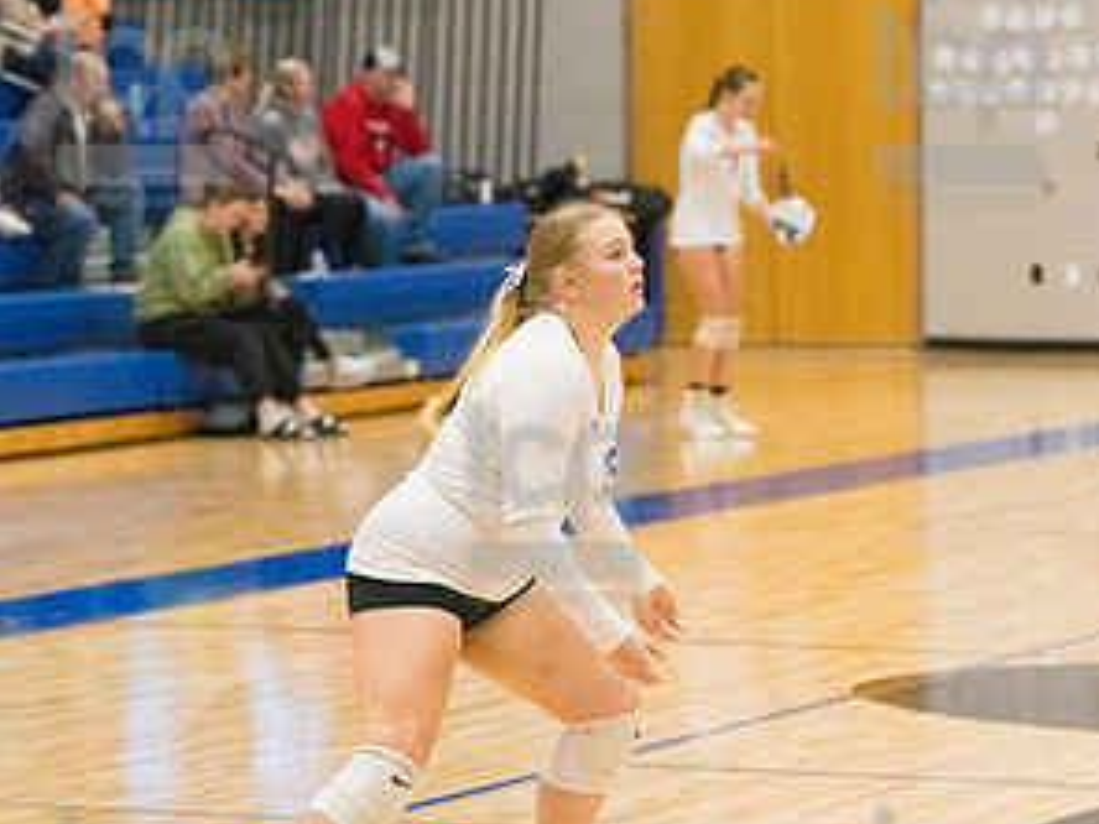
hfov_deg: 10.0
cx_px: 553
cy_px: 505
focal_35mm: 197
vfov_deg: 7.5
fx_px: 6254
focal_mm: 135
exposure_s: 1/1600
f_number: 4.5
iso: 10000
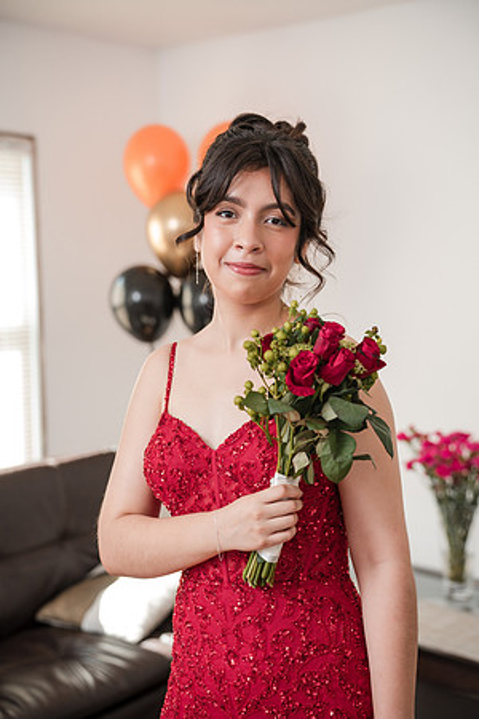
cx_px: 240
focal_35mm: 56
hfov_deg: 24.2
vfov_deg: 35.6
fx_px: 1118
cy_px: 360
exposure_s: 1/250
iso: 1000
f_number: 3.2
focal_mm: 56
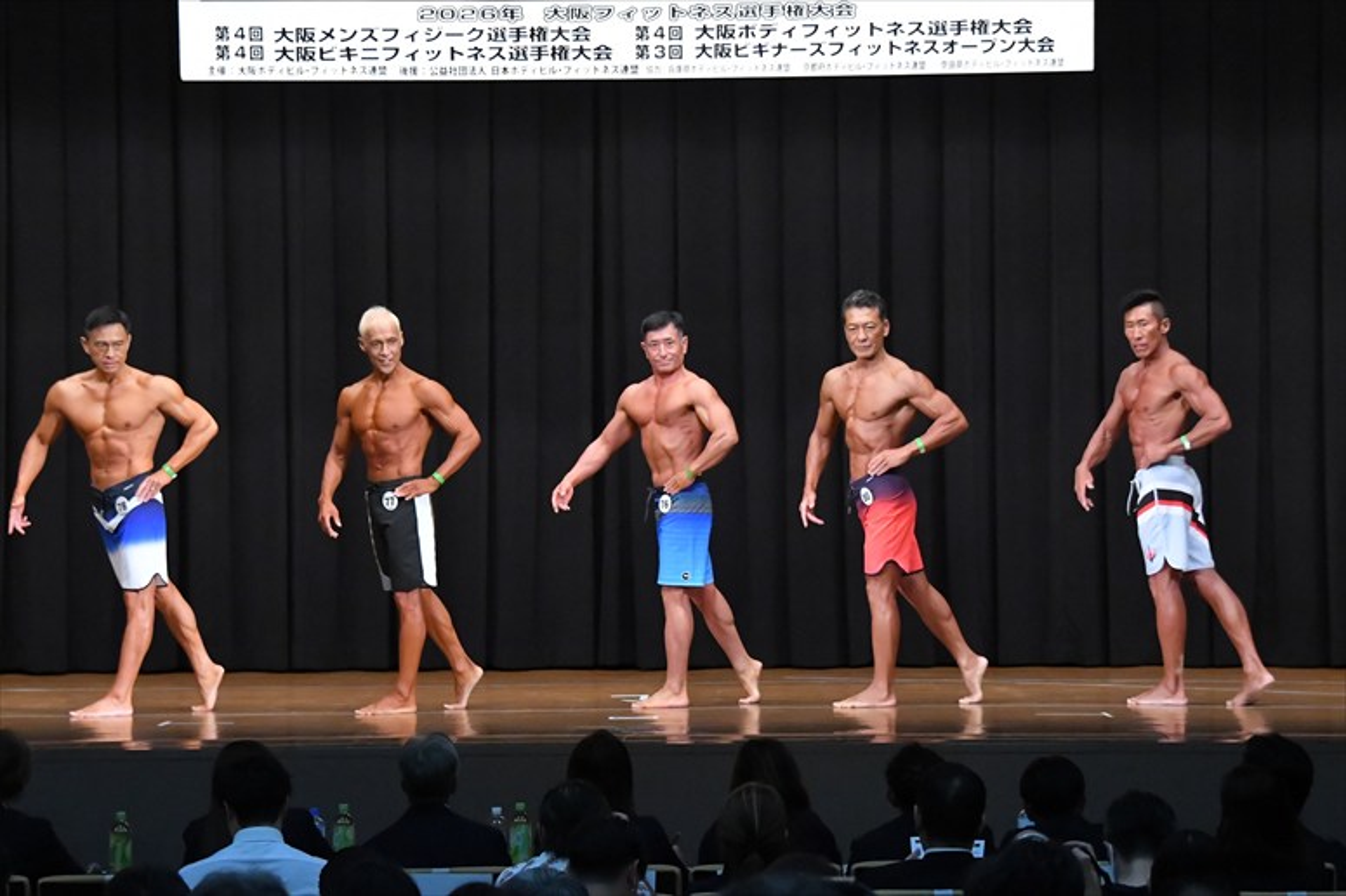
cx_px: 673
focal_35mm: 123
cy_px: 448
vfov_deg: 11.1
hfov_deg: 16.7
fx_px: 4597
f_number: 5.6
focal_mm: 82
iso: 8000
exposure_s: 1/400
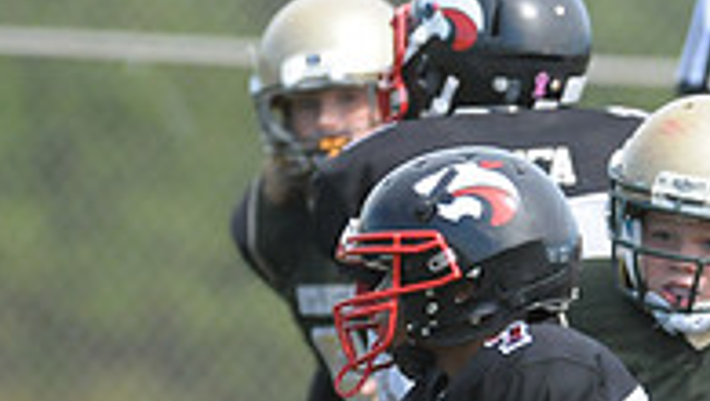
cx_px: 834
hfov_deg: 1.6
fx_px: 24661
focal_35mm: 1309
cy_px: 611
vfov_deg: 0.9
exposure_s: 1/5000
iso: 1600
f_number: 4
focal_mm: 280
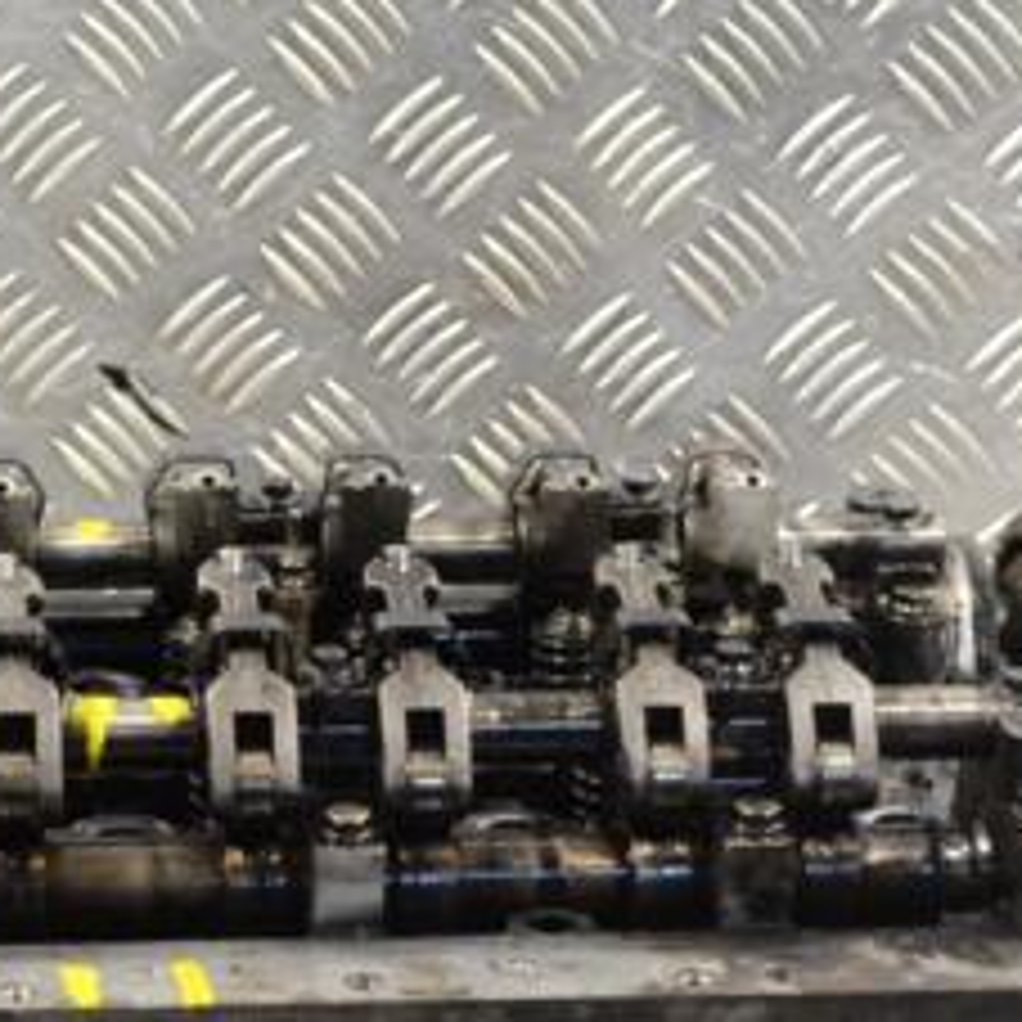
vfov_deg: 12.9
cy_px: 671
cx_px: 135
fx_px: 4509
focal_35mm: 135
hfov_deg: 12.8
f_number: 7.1
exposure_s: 1/200
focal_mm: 40
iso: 3200
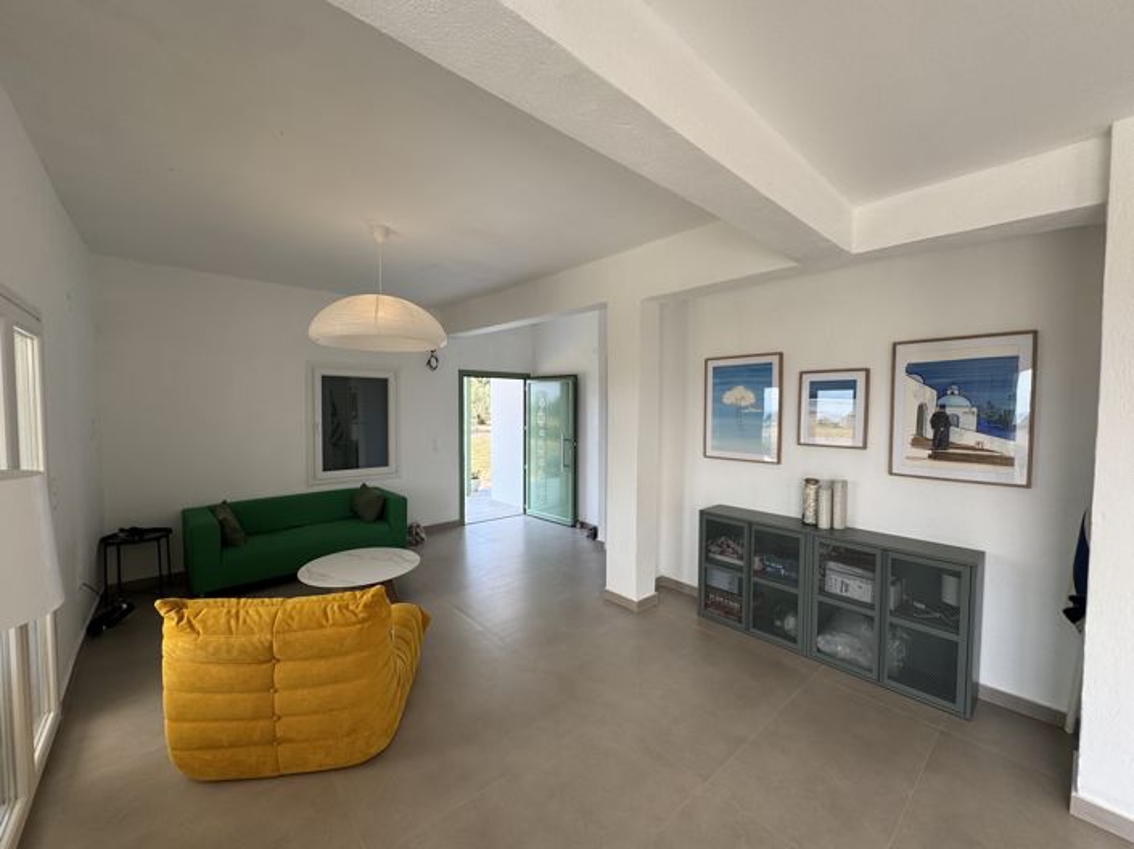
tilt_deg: -3.1
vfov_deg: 85.6
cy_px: 424
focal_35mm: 14
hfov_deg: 102.1
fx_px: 458
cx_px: 567
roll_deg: +0.0
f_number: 2.2
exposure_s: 1/216
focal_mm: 2.22
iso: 40
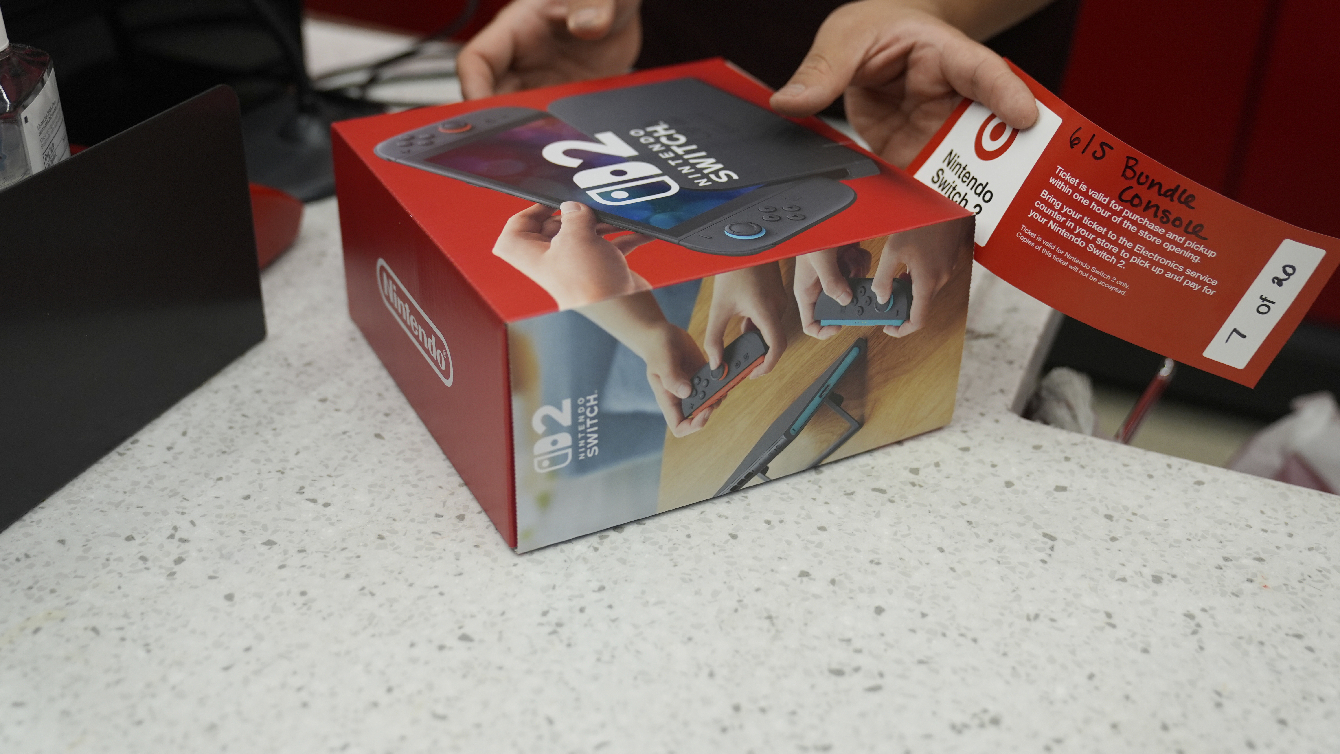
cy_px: 345
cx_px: 667
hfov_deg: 50.5
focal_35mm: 40
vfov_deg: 29.7
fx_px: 1421
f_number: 2.8
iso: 800
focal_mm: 38
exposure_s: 1/500
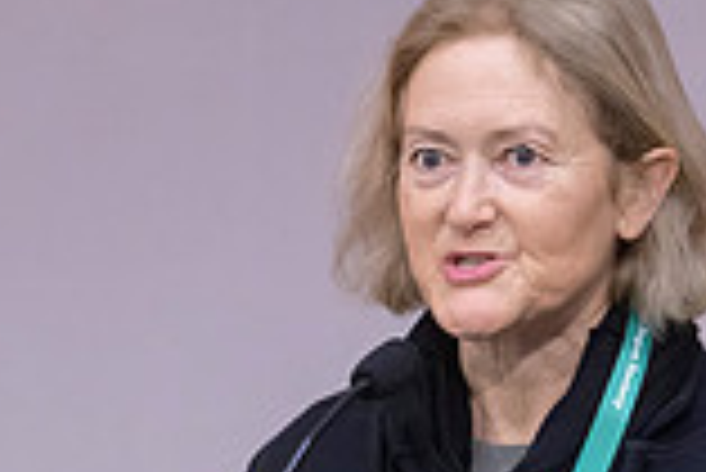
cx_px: 477
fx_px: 16645
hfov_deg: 2.4
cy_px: 580
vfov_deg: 1.6
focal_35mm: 848
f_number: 4
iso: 5000
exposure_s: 1/400
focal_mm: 230
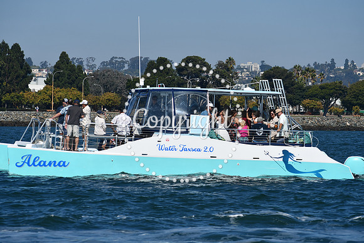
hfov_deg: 10.2
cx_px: 182
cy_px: 122
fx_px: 2043
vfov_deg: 6.8
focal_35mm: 202
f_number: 10
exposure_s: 1/800
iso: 100
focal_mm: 135
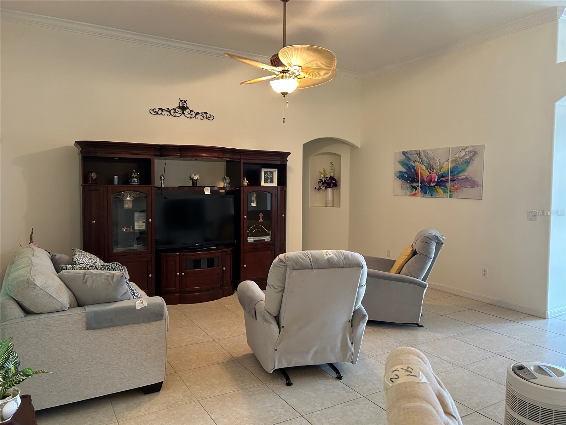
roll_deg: +1.3
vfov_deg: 53.1
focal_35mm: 26
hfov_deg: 67.3
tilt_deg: -2.7
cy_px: 212
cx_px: 283
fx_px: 425
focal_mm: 5.7
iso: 200
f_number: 1.5
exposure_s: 1/60
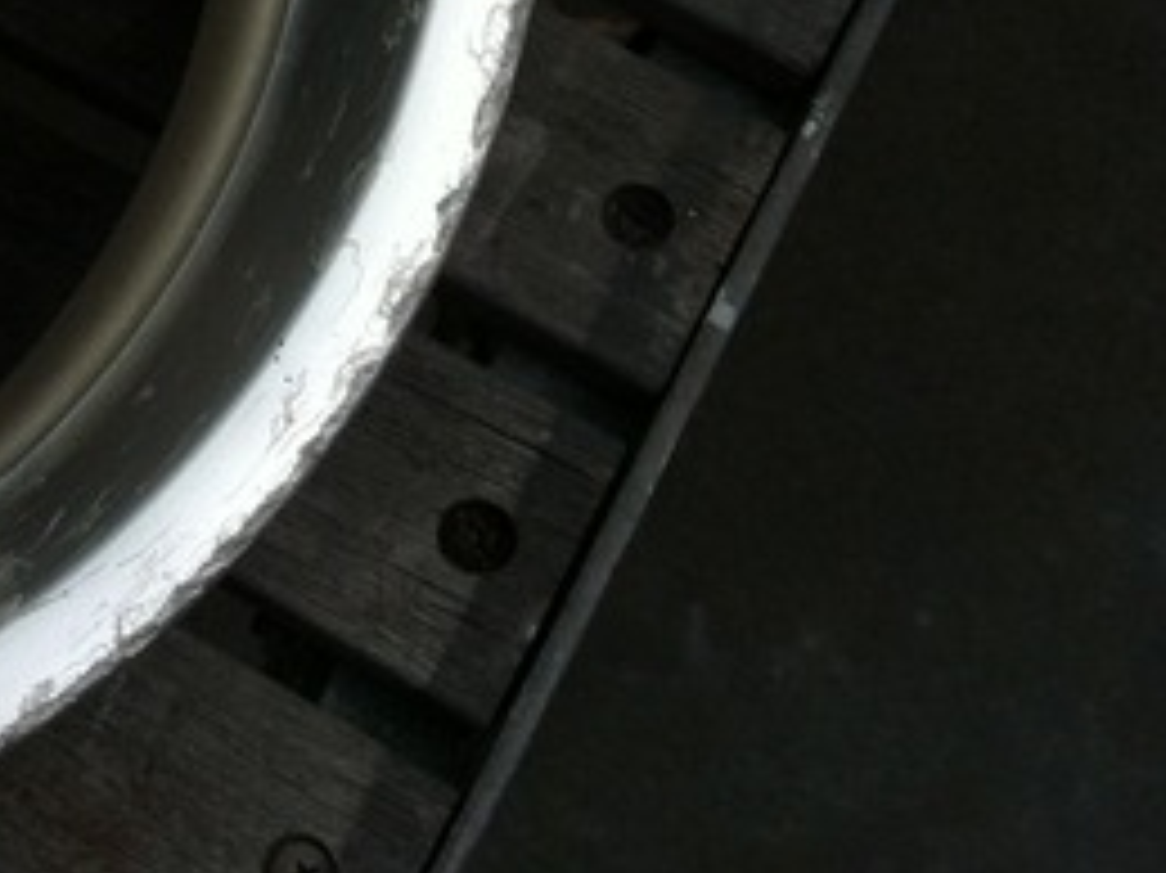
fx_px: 3636
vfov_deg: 13.3
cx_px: -563
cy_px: -225
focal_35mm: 108
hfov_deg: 16.6
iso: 80
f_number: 2.8
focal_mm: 3.85
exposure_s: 1/520
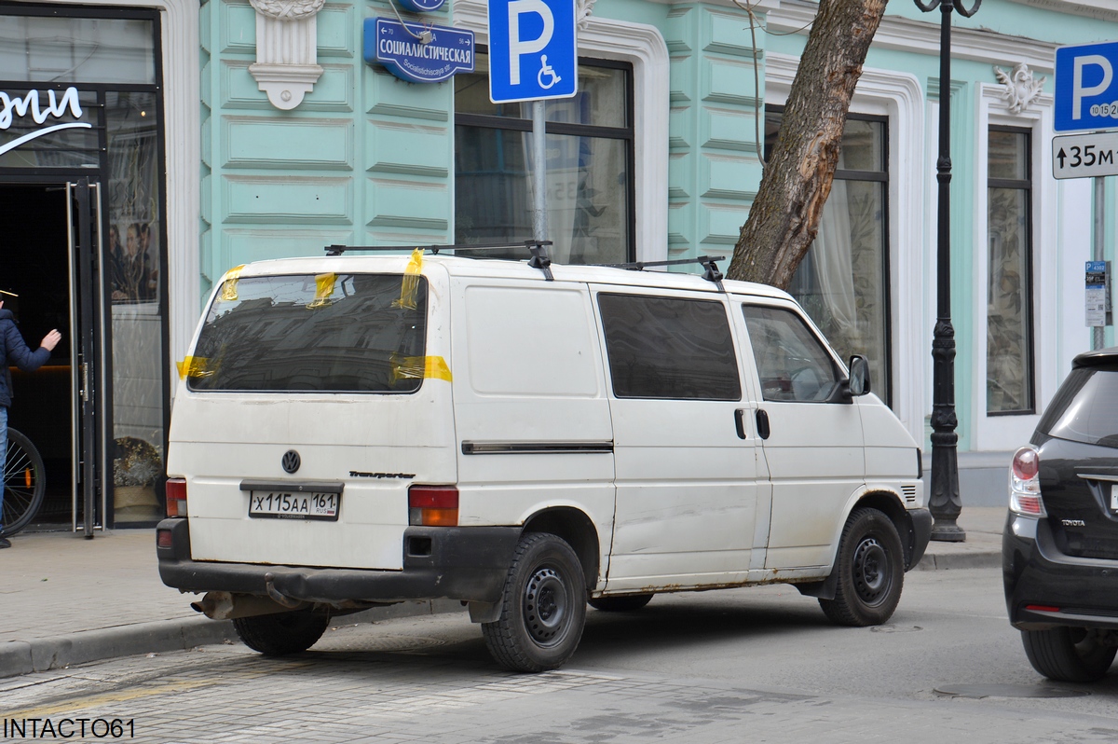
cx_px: 559
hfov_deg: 21.9
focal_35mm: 93
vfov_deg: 14.7
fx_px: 2886
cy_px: 372
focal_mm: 62
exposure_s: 1/200
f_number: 7.1
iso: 200
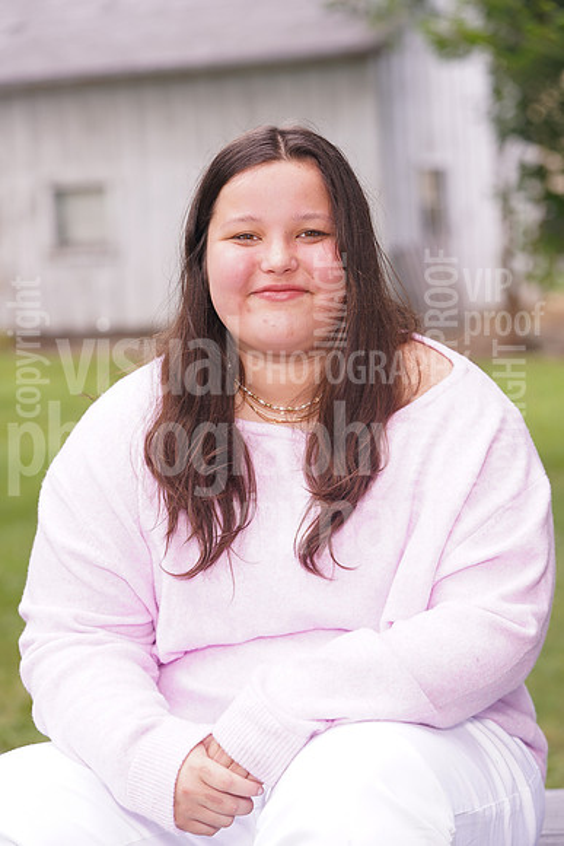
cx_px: 282
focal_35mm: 102
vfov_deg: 20.0
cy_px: 423
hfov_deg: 13.4
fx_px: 2395
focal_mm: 102
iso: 125
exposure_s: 1/100
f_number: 4.5
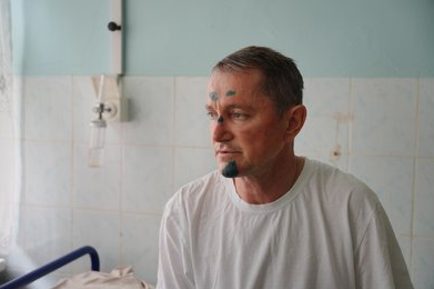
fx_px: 532
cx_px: 215
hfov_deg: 44.3
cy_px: 144
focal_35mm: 44
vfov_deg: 30.3
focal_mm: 28.8
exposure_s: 1/160
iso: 320
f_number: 2.8
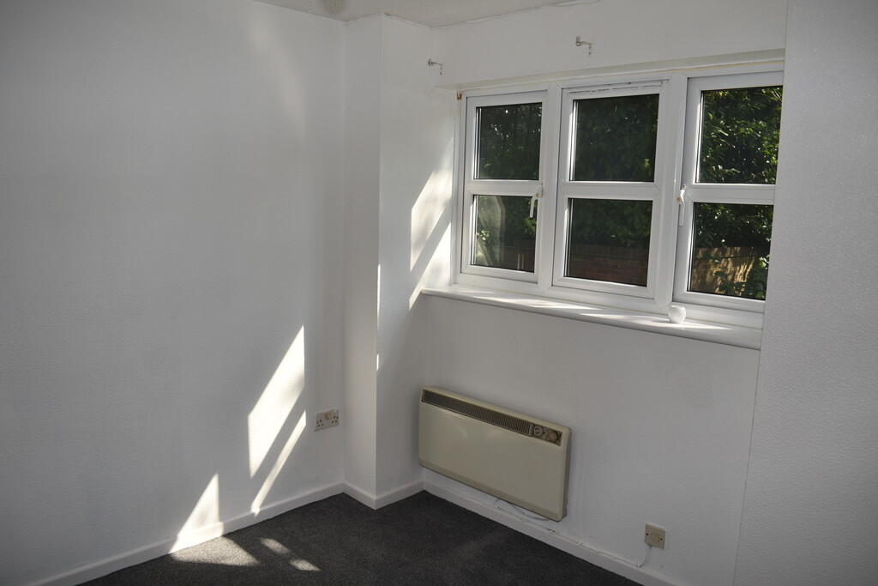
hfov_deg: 67.4
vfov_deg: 47.9
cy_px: 293
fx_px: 659
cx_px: 439
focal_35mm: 27
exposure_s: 1/200
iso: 100
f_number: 5.6
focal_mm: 18
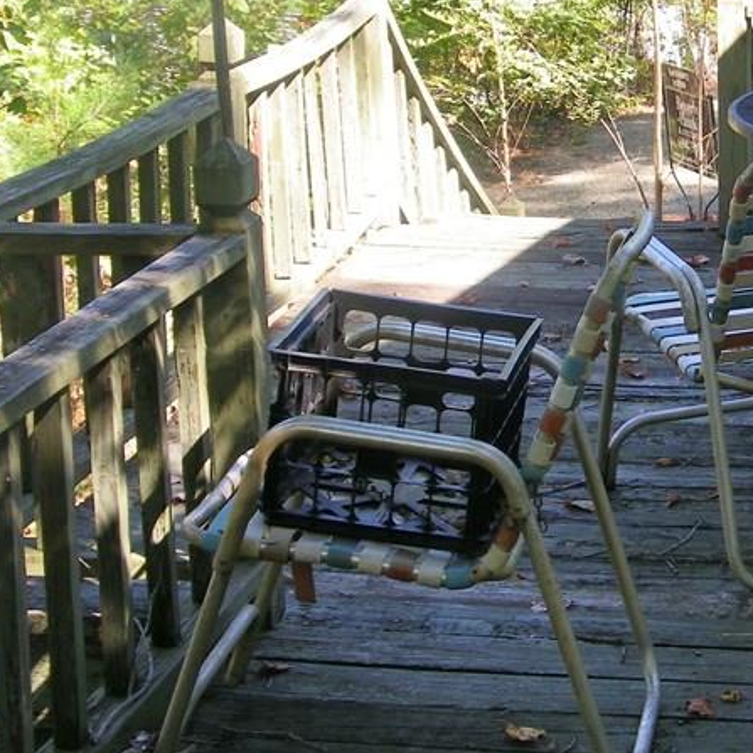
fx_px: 2190
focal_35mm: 89
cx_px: 652
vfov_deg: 19.5
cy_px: 270
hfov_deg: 19.2
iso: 80
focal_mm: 7.9
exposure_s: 1/125
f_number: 3.9
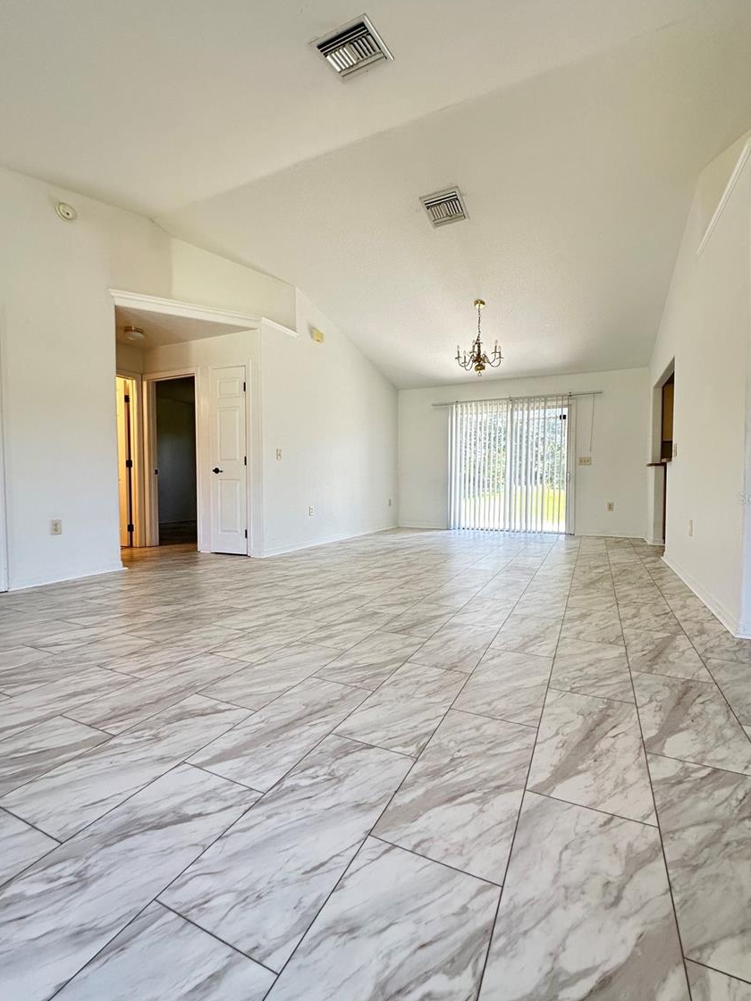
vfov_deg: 98.2
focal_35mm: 15
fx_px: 434
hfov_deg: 81.7
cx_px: 399
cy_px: 498
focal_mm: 2.22
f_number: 2.2
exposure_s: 1/120
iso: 200
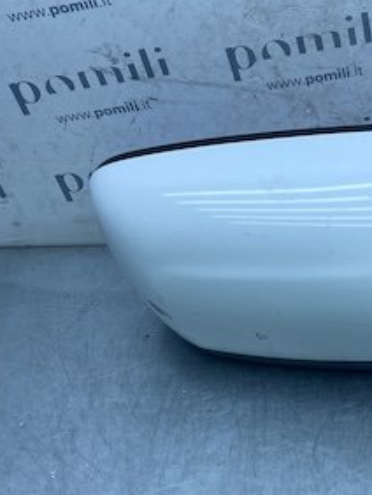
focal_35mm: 59
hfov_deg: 23.7
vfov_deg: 32.6
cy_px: 300
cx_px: 383
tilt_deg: -45.7
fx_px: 844
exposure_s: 1/1258
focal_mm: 4.25
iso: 32
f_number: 1.8
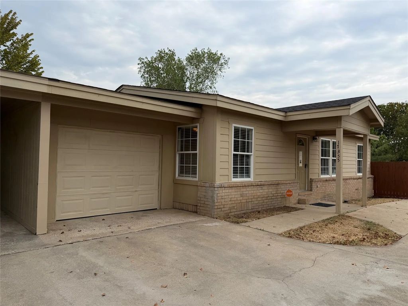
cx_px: 204
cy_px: 153
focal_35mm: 24
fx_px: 283
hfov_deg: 71.6
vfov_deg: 56.8
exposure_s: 1/3584
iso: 80
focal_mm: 6.76
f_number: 1.78
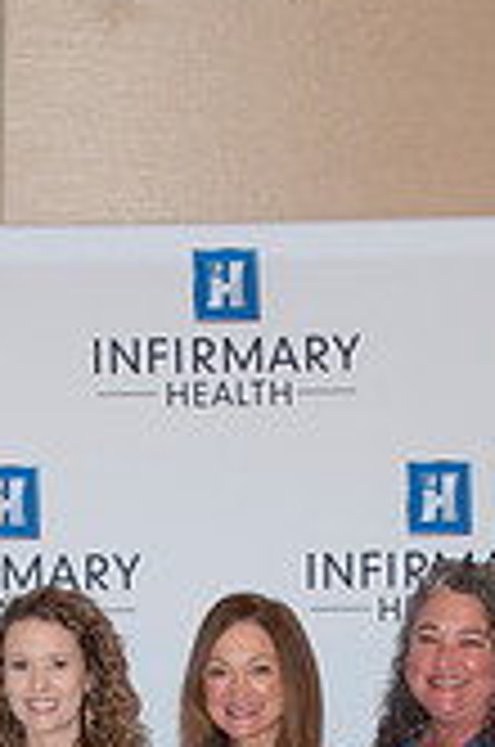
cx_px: 128
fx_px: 2278
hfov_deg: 12.4
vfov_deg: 17.6
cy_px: 945
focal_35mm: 110
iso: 400
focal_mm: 27
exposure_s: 1/60
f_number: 5.6
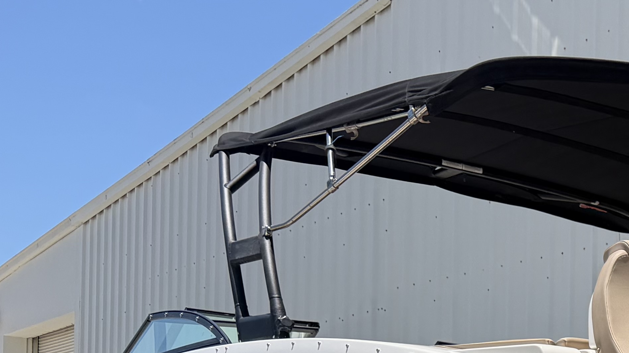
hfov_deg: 22.4
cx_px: 923
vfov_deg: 14.3
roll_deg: -0.3
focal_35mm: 79
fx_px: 1317
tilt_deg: +0.1
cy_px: 528
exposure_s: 1/4975
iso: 80
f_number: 1.78
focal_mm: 6.76
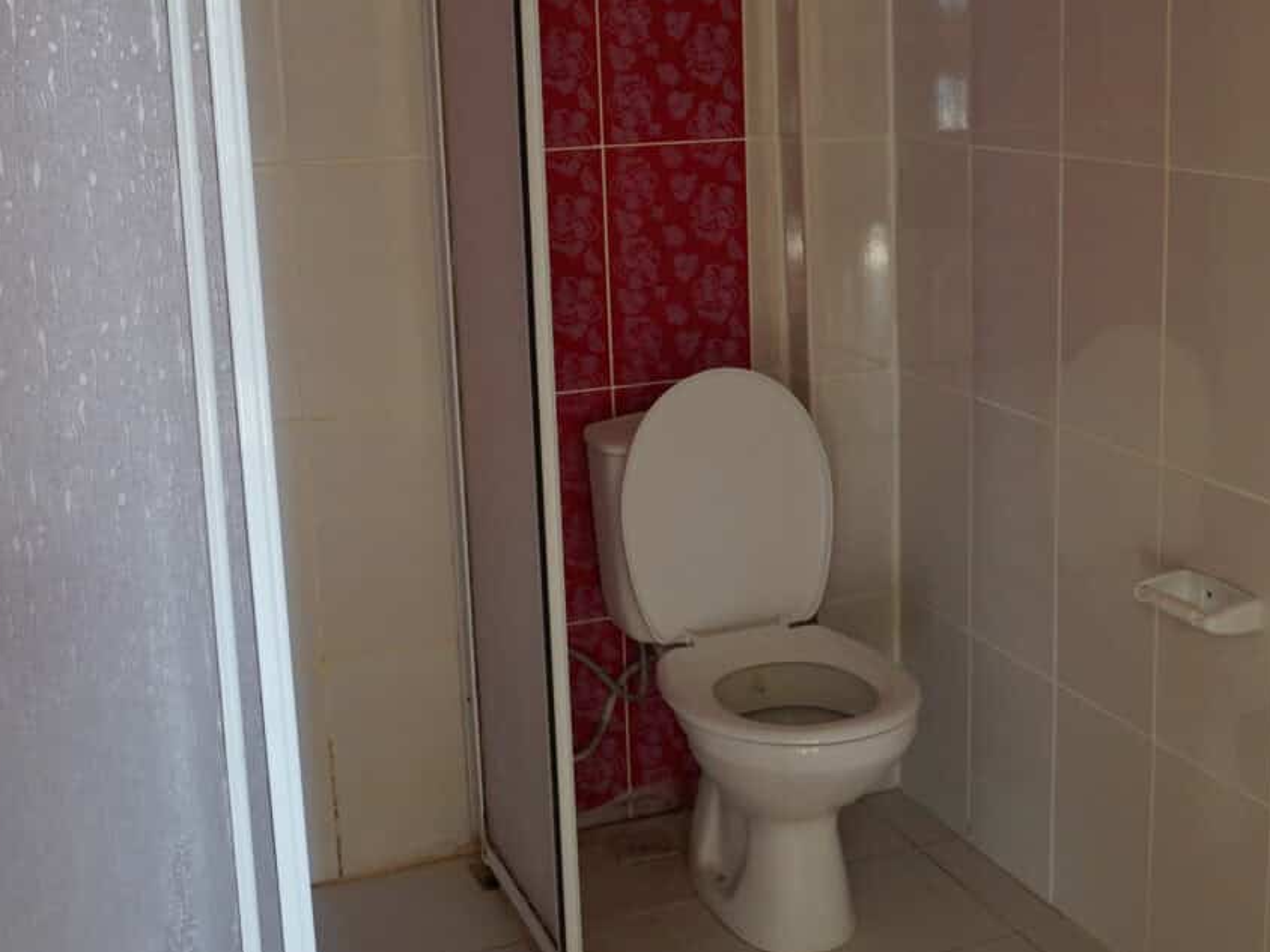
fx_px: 1798
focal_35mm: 49
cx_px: 819
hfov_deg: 38.6
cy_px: 365
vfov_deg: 29.6
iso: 1600
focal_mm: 21
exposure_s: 1/160
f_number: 3.5
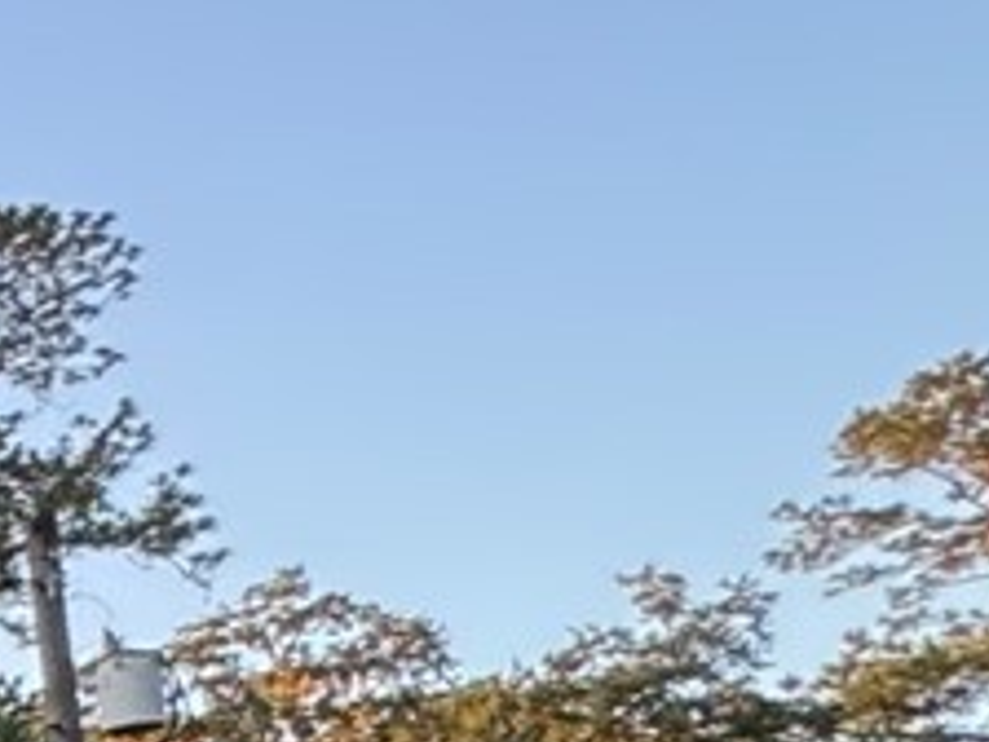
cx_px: -2446
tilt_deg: +7.0
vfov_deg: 13.5
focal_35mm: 100
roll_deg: -0.1
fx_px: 2857
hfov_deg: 9.7
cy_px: 1263
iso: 50
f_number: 2.2
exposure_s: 1/99
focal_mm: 2.22
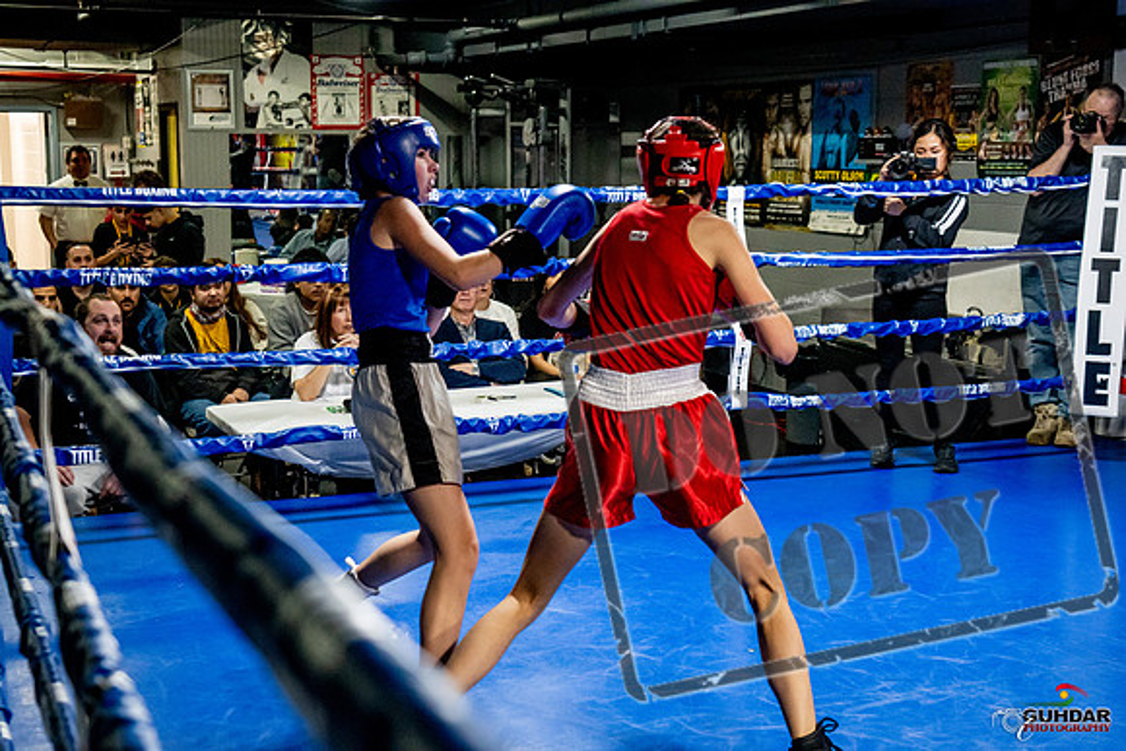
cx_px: 563
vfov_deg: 26.0
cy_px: 376
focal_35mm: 52
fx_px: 1627
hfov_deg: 38.2
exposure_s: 1/800
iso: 5000
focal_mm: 35
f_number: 2.8
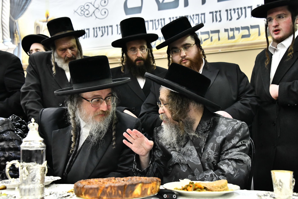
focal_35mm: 45
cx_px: 149
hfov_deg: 43.6
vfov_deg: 29.9
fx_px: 372
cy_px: 100
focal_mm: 45
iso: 4000
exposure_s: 1/160
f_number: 5.6
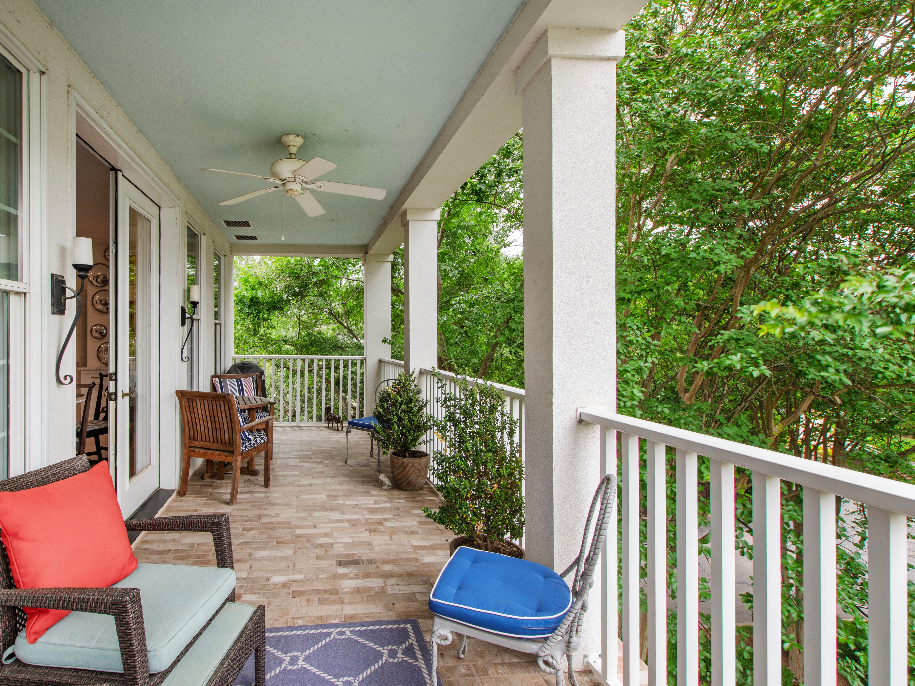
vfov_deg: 74.7
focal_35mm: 17
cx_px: 392
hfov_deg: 90.4
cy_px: 341
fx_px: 449
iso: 100
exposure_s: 1/13
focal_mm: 10
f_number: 8
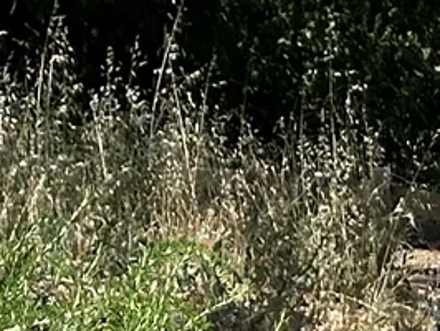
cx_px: 1485
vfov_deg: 4.3
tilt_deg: -7.6
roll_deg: +0.5
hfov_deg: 5.3
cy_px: 324
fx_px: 4402
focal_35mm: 346
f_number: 1.78
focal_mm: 6.86
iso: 64
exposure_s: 1/4367
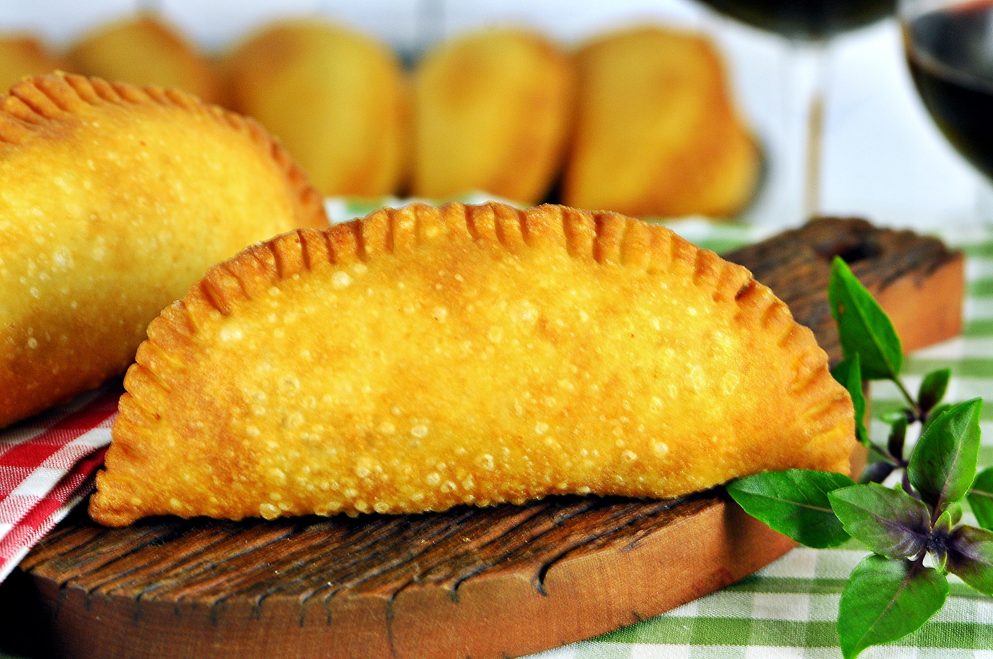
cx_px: 496
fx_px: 4339
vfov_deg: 8.7
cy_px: 330
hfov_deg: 13.1
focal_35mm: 158
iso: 400
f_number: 8
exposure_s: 1/10
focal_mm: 105
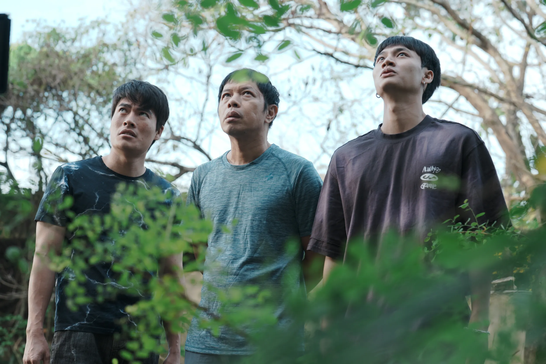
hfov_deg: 27.0
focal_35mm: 75
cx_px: 273
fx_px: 1137
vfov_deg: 18.2
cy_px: 182
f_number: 2.8
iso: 125
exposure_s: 1/400
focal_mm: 50
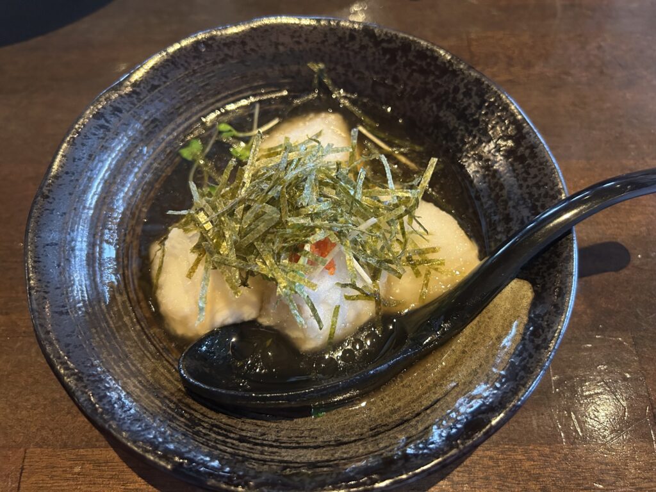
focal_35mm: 26
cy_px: 246
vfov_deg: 53.1
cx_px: 328
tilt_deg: -63.9
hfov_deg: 67.3
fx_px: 493
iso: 500
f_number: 1.5
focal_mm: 5.7
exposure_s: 1/40
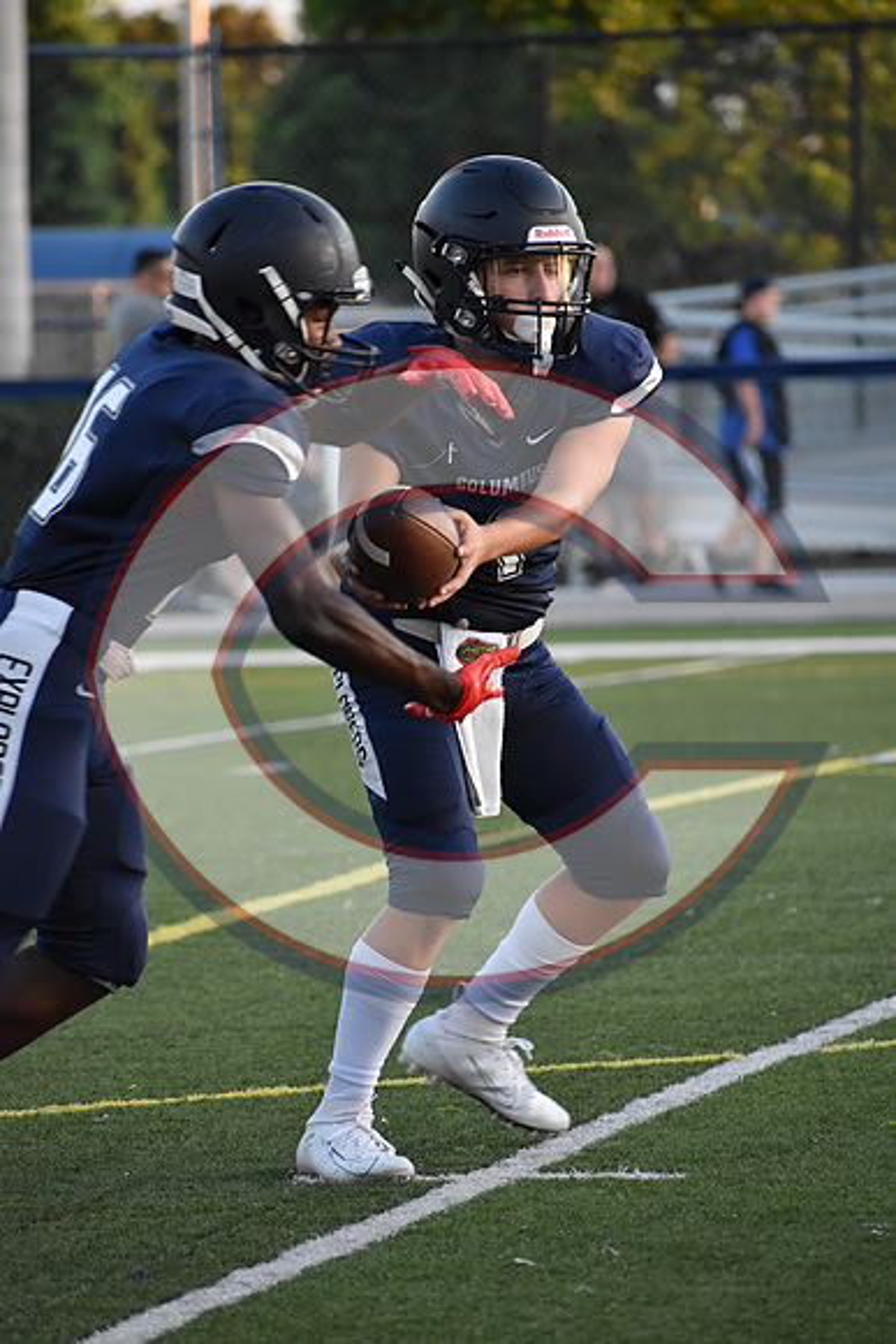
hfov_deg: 4.2
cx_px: 448
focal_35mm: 330
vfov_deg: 6.2
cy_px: 672
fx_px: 12312
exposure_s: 1/500
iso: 2200
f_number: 5.6
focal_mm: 220
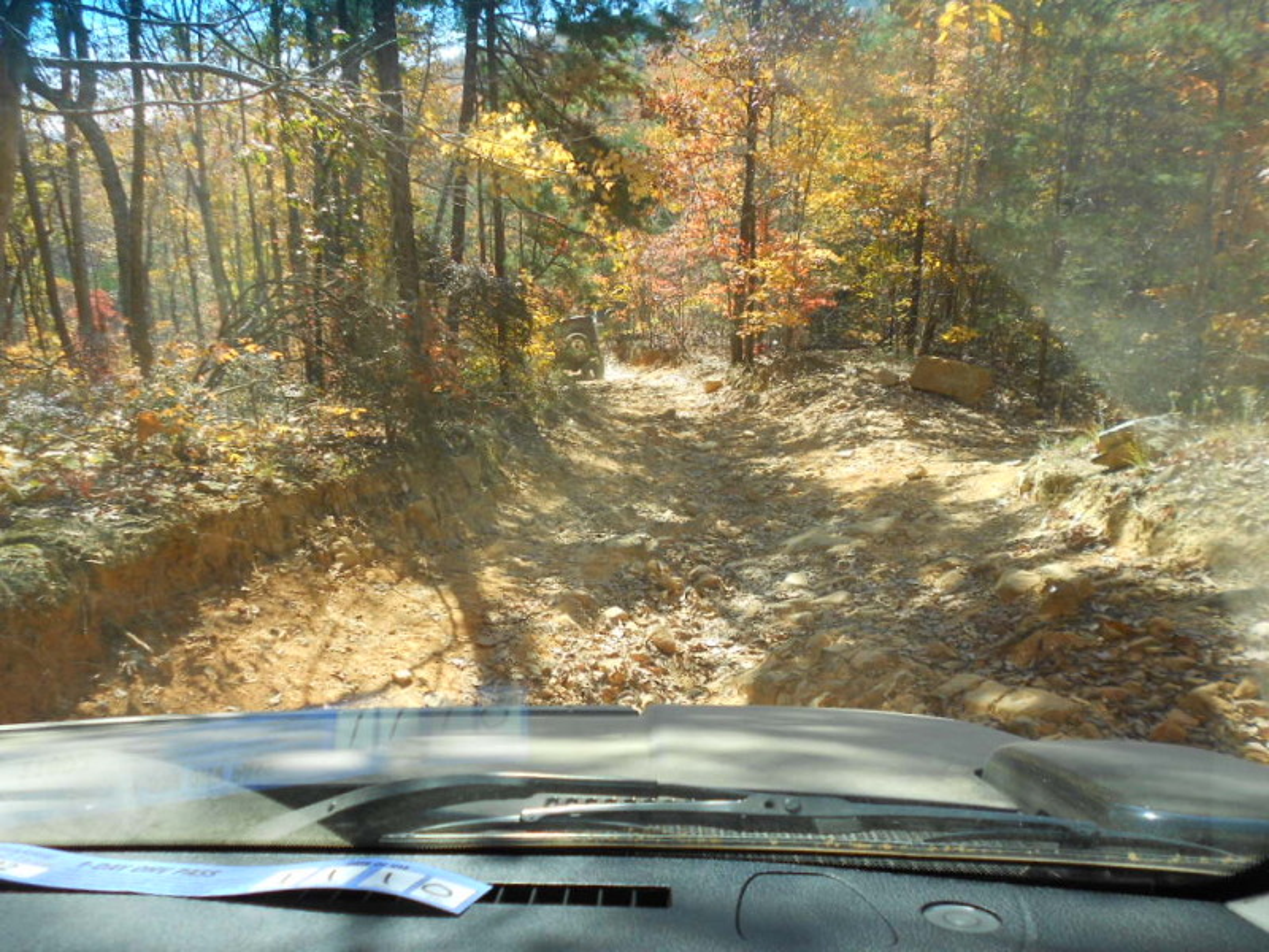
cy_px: 476
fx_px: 953
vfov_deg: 53.1
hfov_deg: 67.3
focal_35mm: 26
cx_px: 634
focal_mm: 4.6
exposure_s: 1/200
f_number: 3.2
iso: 80
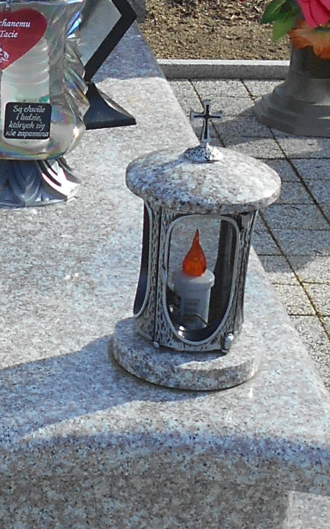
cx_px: -137
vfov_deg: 18.3
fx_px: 1641
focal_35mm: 114
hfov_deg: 11.1
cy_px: 191
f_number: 3.2
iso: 80
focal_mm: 4.6
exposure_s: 1/500
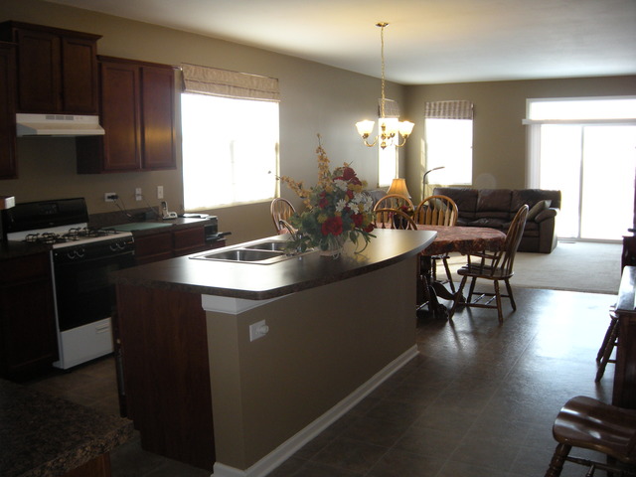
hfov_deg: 52.6
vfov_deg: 40.7
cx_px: 318
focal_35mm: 35
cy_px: 238
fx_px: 643
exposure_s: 1/65.5
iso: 126
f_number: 3.8
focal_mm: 5.9
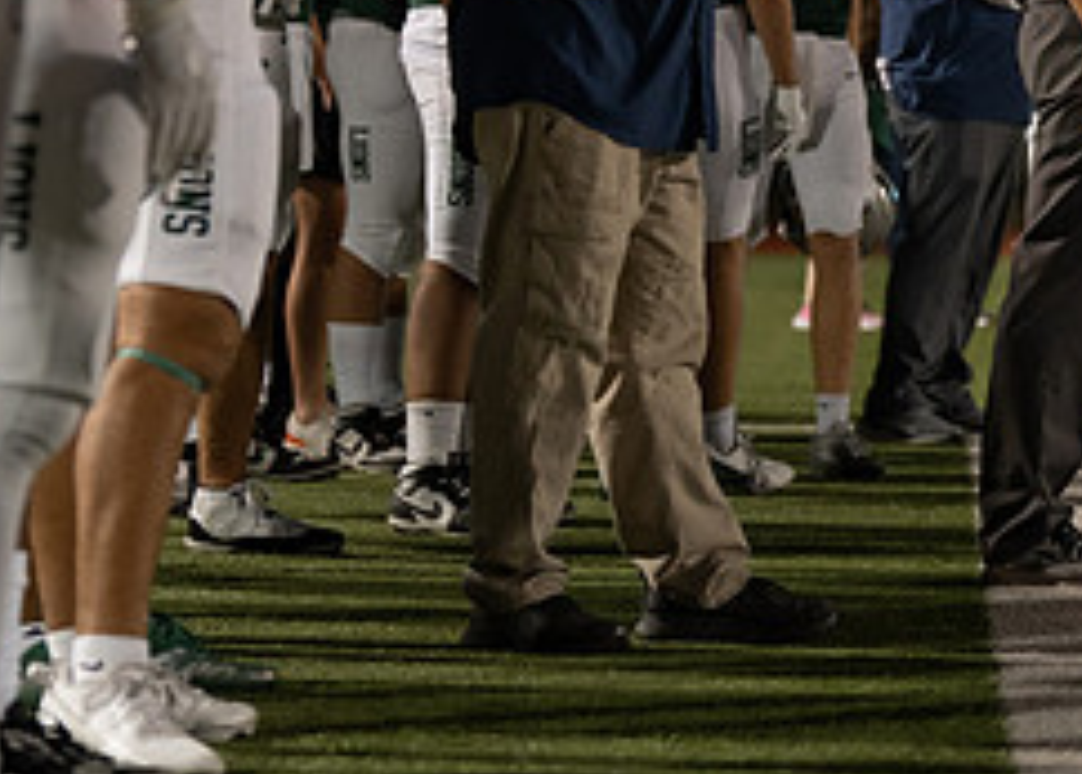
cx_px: 1003
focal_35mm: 198
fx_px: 6086
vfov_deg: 7.2
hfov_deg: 10.1
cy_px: 14
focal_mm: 70
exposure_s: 1/320
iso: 1000
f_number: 2.8
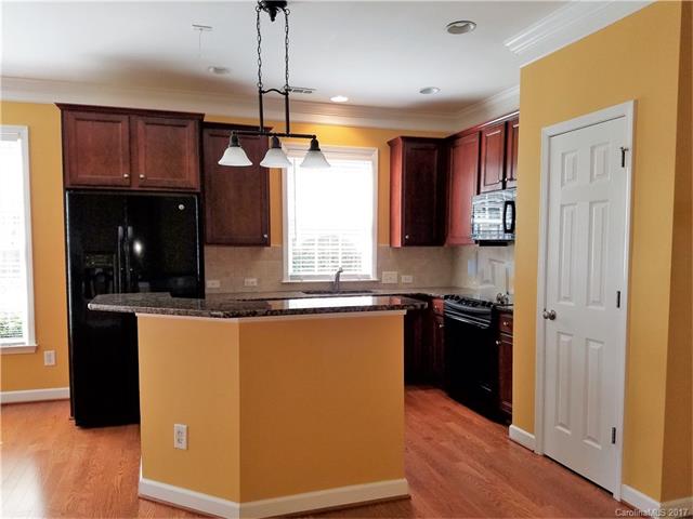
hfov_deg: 67.3
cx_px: 346
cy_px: 260
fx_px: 521
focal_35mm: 26
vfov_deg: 53.1
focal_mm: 4.2
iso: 80
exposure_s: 1/120
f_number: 1.7
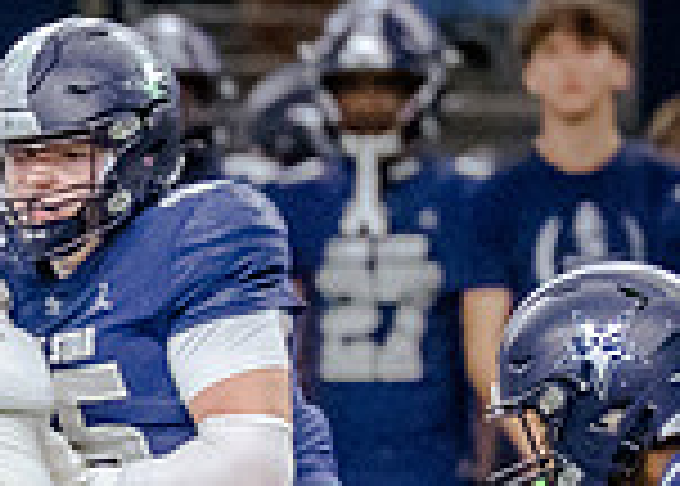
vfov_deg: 0.9
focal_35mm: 1590
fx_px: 30721
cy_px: 810
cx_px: -197
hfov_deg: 1.3
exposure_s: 1/1250
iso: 3200
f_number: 2.8
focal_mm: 200
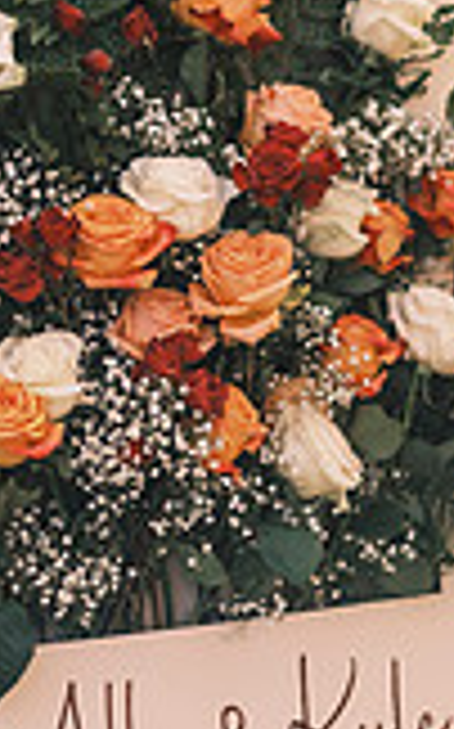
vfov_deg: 8.8
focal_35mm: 238
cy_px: 558
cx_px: 157
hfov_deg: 5.5
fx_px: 4720
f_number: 1.2
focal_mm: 56
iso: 200
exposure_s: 1/2000
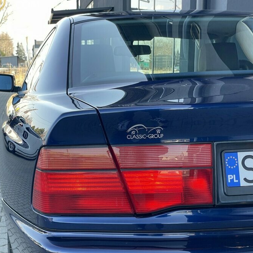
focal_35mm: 69
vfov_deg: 24.8
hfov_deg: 25.0
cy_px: 176
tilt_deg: -9.9
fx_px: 571
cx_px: 120
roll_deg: -0.3
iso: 40
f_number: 2
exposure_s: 1/99
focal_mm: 6
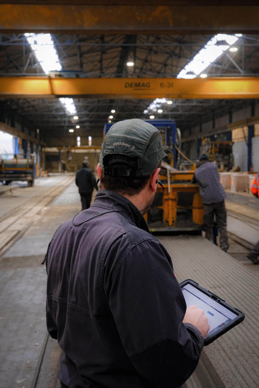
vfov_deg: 40.3
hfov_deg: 27.5
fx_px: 529
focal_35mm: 49
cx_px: 130
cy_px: 194
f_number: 5
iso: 4000
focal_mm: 32.5
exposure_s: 1/160
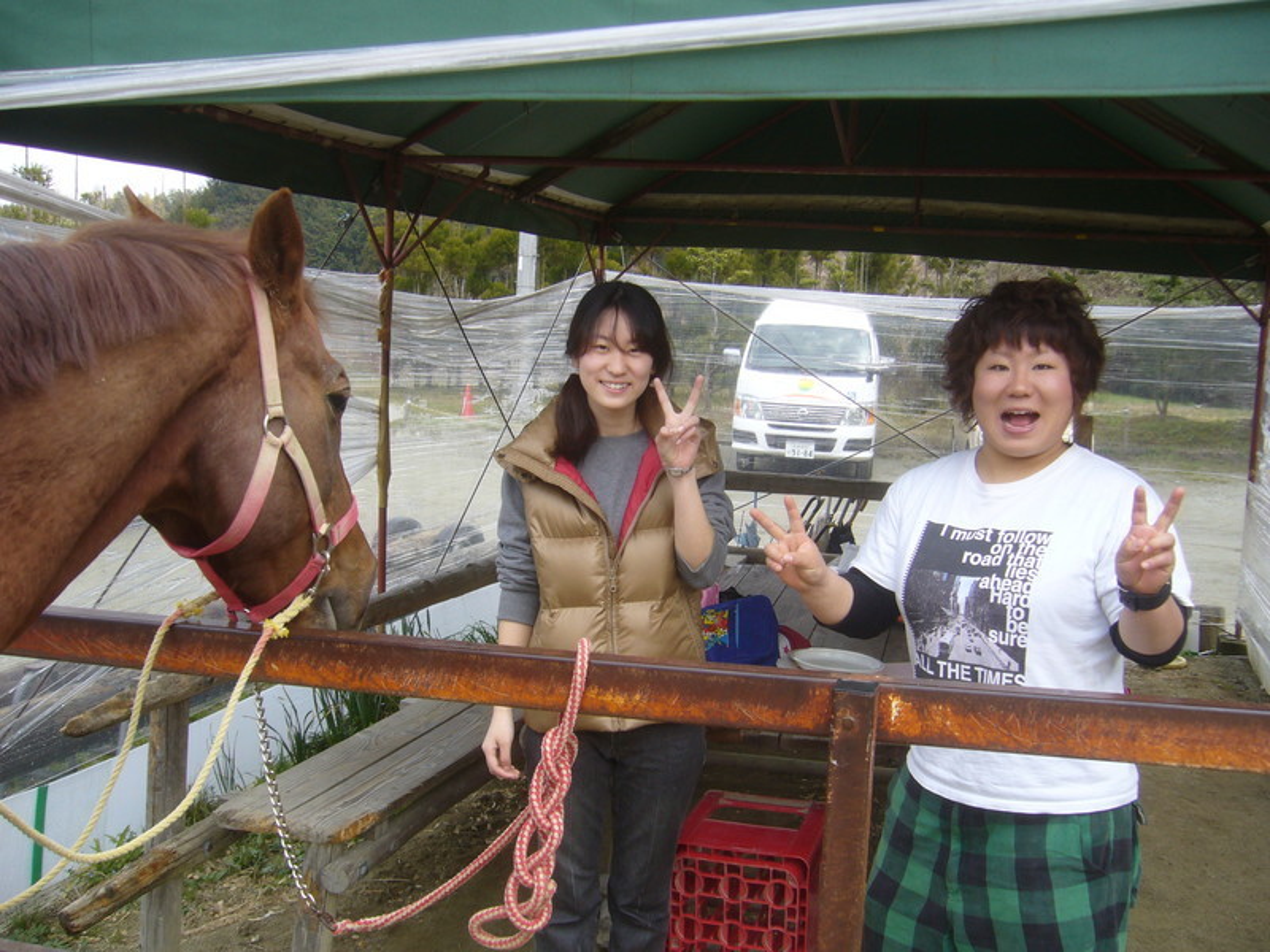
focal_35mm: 35
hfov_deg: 52.6
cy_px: 476
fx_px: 1284
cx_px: 635
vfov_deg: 40.7
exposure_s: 1/250
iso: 80
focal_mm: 5.8
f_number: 2.8
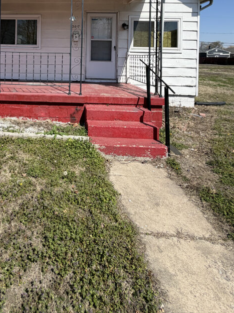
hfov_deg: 55.6
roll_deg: -2.5
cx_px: 54
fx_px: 207
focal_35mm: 23
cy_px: 59
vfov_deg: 66.6
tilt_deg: +1.2
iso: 20
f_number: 2.2
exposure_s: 1/985
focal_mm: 2.22
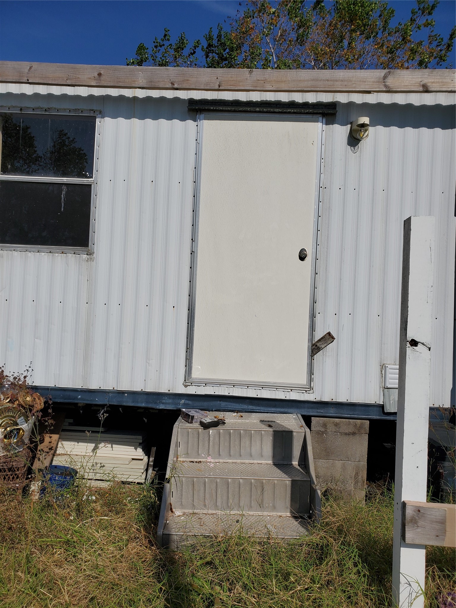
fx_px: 457
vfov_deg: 67.3
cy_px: 304
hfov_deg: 53.1
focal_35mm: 26
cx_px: 228
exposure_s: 1/6099
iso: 50
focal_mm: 4.3
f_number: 2.4
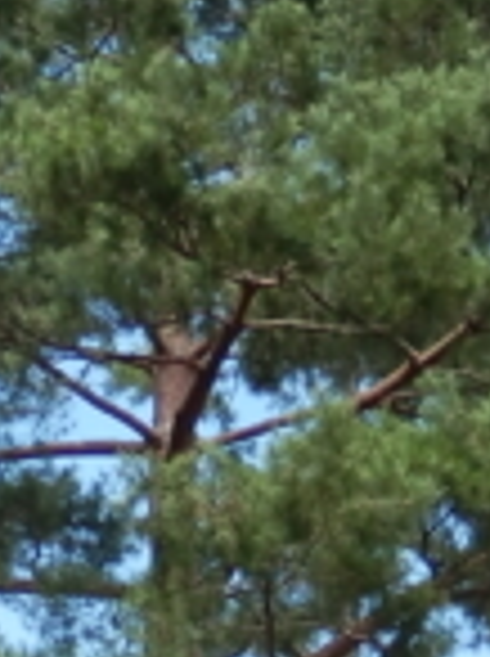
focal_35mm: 137
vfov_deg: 13.3
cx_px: 76
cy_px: 1084
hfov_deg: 10.7
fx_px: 2593
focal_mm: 4.5
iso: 80
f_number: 3
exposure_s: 1/250
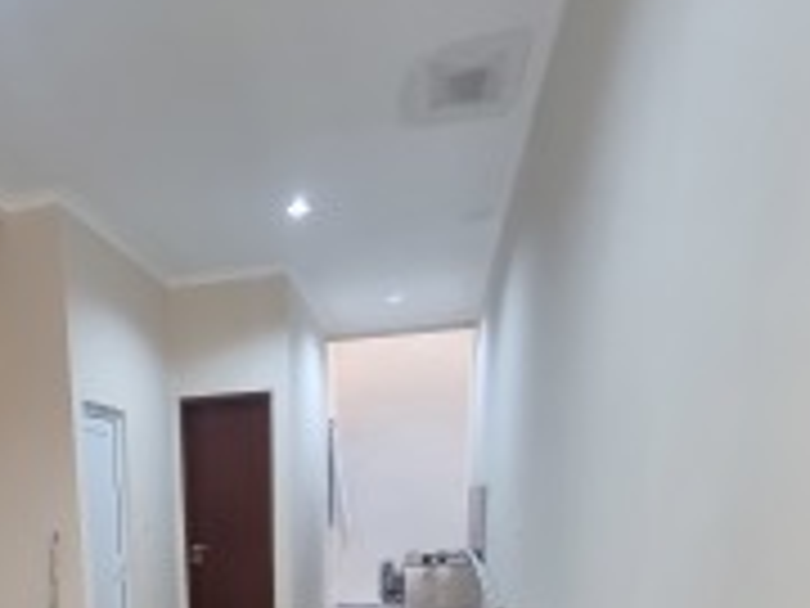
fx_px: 679
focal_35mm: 29
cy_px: 660
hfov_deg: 58.1
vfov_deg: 39.8
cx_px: 191
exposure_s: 1/33
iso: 500
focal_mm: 2.2
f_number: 2.2
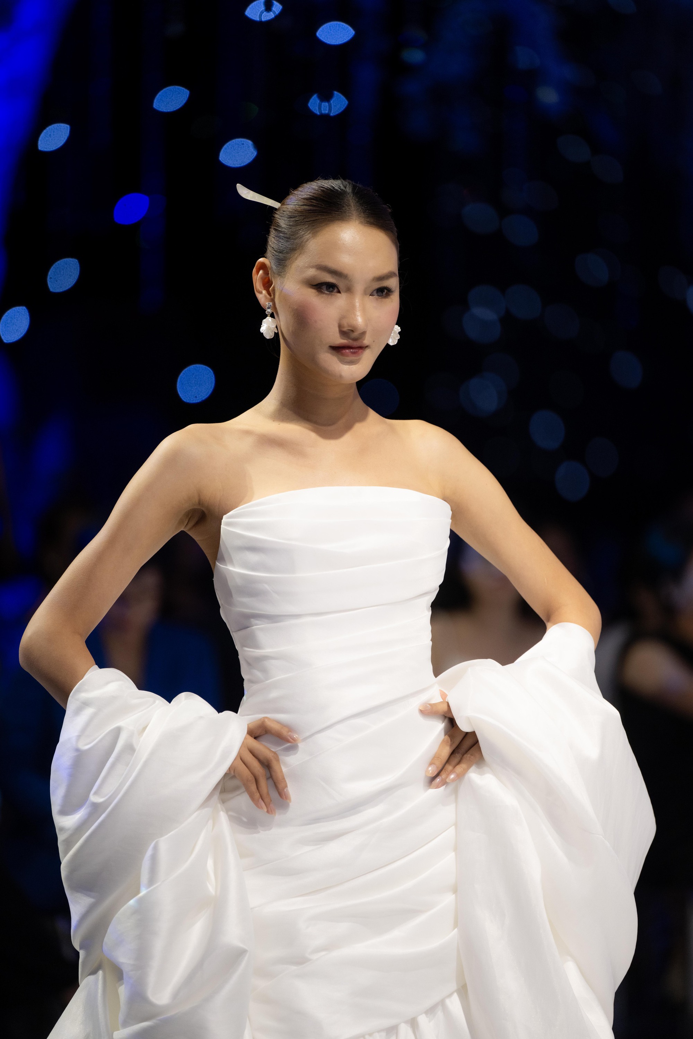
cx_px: 346
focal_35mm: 200
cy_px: 520
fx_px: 5775
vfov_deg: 10.3
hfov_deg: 6.9
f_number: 2.8
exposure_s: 1/400
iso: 1000
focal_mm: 200
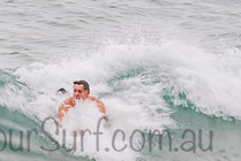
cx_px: 91
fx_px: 9298
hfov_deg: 1.5
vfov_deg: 1.0
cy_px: 125
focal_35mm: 1387
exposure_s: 1/20
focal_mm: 500
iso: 64
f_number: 14
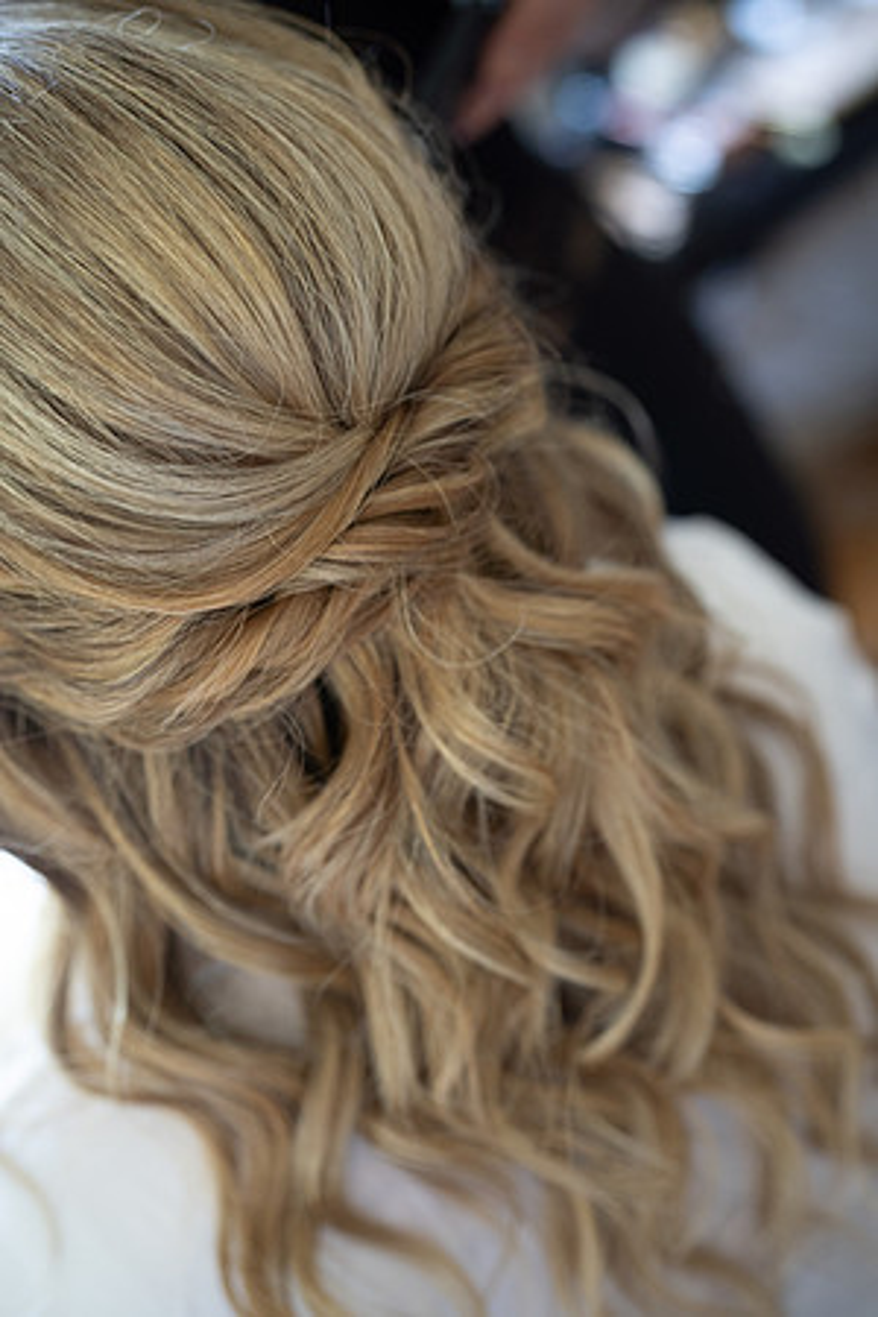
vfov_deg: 39.6
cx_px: 439
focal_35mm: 50
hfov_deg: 27.0
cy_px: 658
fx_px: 1829
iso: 800
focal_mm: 50
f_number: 2.5
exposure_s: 1/80
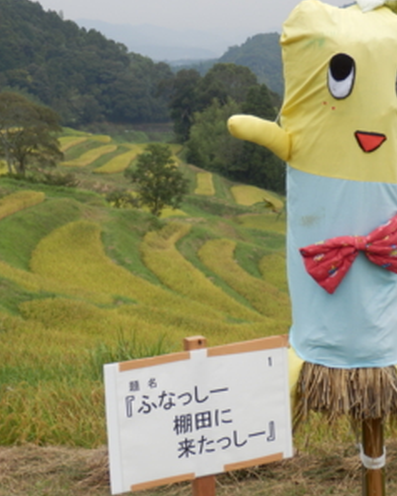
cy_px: 249
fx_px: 1042
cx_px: 175
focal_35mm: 71
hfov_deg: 21.6
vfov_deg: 26.8
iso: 80
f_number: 4.1
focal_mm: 9.8
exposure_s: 1/100
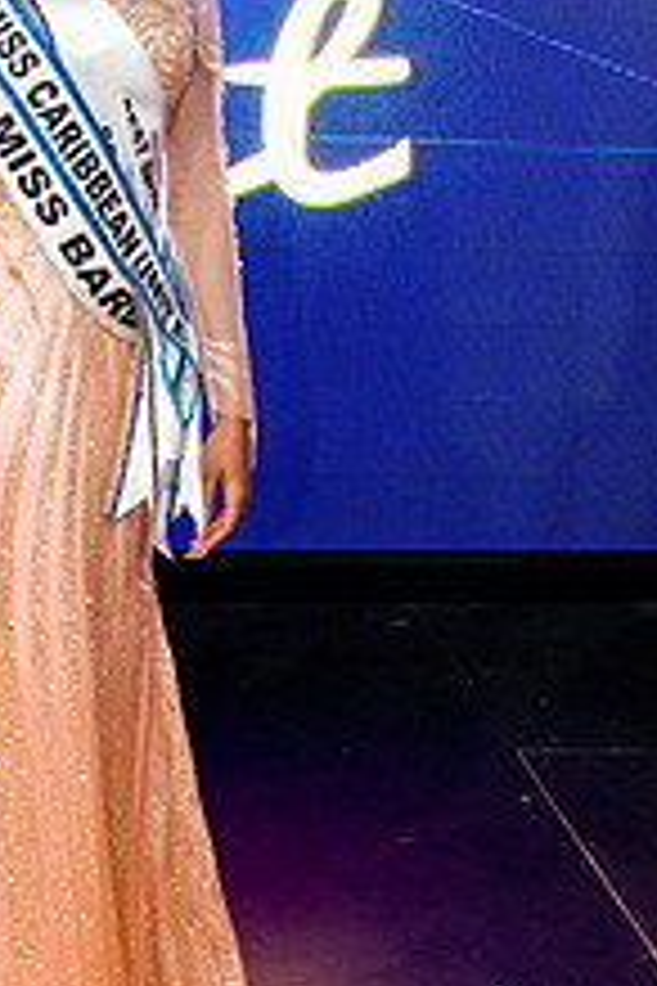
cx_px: 117
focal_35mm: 78
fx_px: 2135
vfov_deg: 25.4
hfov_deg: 17.3
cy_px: 144
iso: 4000
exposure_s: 1/160
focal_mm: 38
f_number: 5
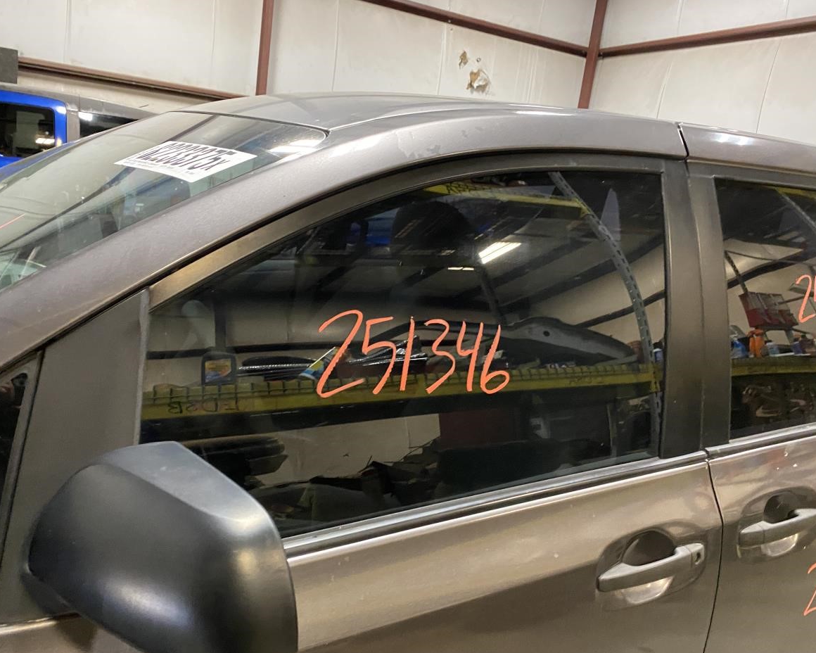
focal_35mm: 28
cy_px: 326
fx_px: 676
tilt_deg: -10.6
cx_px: 396
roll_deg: -8.8
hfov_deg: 62.2
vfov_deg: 51.5
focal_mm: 4.25
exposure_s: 1/40
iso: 500
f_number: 1.8
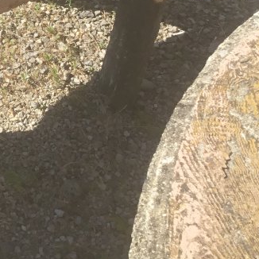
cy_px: 20
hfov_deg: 16.2
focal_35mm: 101
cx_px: -87
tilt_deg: -46.7
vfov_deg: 17.0
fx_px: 855
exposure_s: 1/754
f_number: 2.4
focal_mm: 3.3
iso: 25
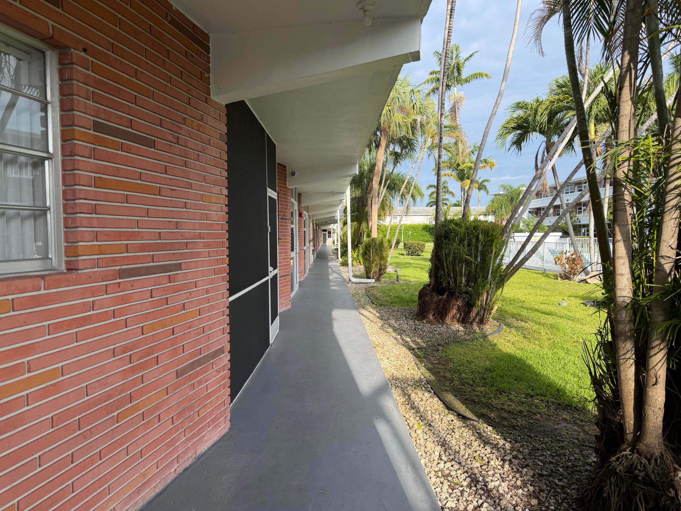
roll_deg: +0.7
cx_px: 340
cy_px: 256
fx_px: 472
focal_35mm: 24
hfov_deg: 71.6
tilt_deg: -3.2
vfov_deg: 56.8
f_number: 1.78
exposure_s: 1/1410
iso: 80
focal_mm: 6.76
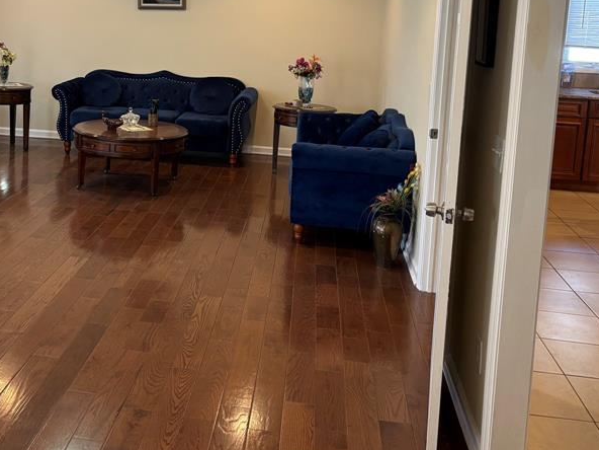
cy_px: 102
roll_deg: -2.1
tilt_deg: -7.0
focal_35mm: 45
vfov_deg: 31.5
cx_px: 191
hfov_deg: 41.4
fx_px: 779
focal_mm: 5.96
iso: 160
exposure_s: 1/60
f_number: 1.6
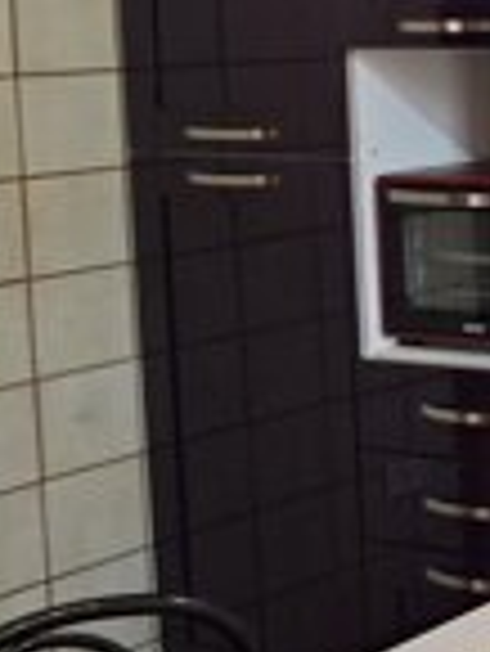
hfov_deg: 12.8
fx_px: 1489
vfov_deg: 24.1
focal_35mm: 79
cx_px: 1270
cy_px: 76
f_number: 1.9
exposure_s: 1/100
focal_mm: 2.2
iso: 200
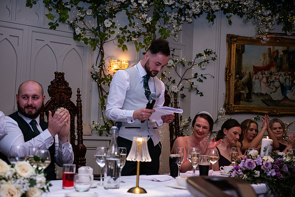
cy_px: 98
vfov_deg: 21.9
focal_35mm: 62
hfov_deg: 32.4
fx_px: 508
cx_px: 148
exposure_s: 1/160
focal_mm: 62
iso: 1000
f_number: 3.5
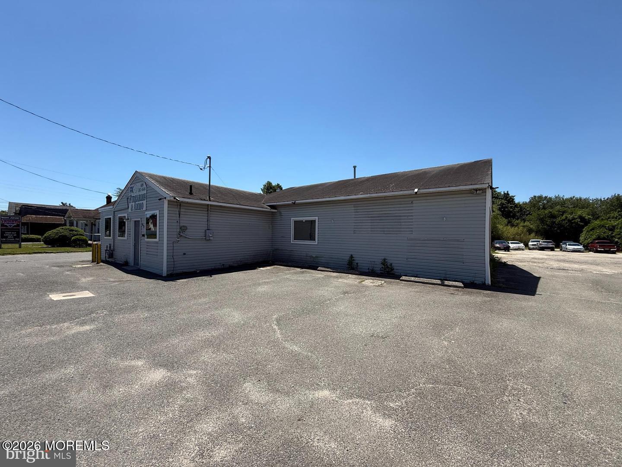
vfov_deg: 85.7
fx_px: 252
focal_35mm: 14
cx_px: 311
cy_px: 234
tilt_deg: +0.6
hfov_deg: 102.1
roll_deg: -0.6
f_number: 2.2
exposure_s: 1/2237
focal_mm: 2.22
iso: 50
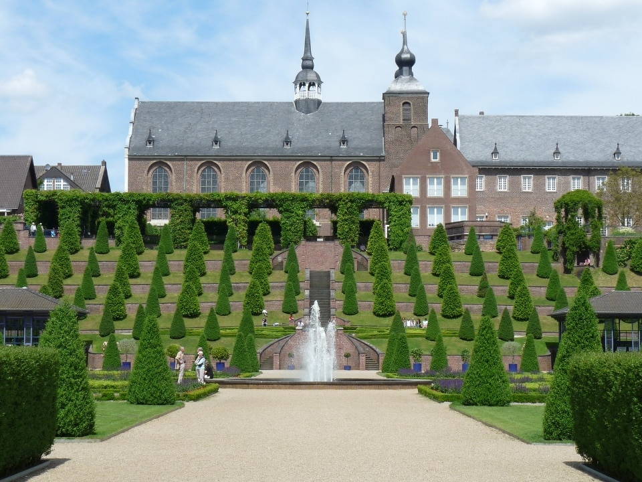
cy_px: 241
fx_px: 1447
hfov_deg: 25.0
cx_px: 321
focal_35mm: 78
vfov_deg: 18.9
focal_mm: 9.8
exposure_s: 1/400
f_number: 5.6
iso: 100
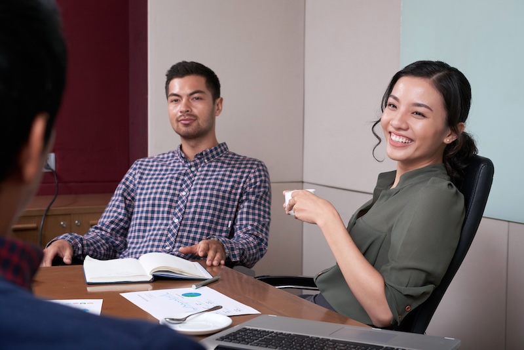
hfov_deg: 33.4
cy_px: 175
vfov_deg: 22.6
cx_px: 262
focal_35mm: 60
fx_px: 874
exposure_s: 1/250
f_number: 7.1
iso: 800
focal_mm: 60
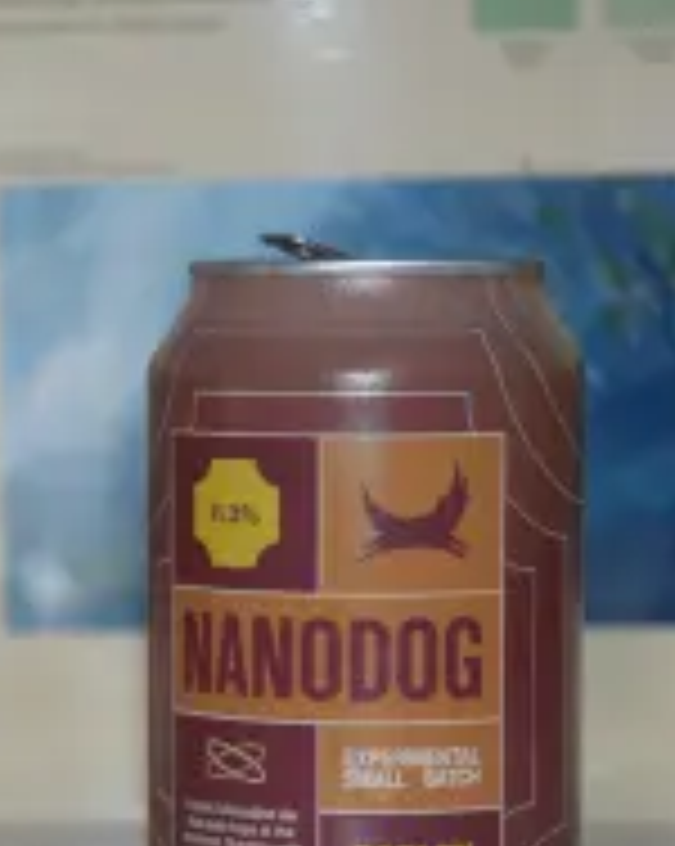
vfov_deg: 12.8
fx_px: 3752
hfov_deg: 10.2
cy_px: 592
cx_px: 14
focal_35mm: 150
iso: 450
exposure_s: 1/60
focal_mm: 50
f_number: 5.6
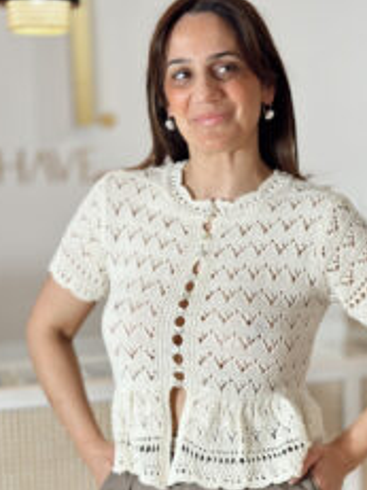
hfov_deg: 17.7
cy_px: 356
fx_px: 1174
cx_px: 252
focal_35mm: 83
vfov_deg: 23.4
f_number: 1.78
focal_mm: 6.86
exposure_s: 1/111
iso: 80
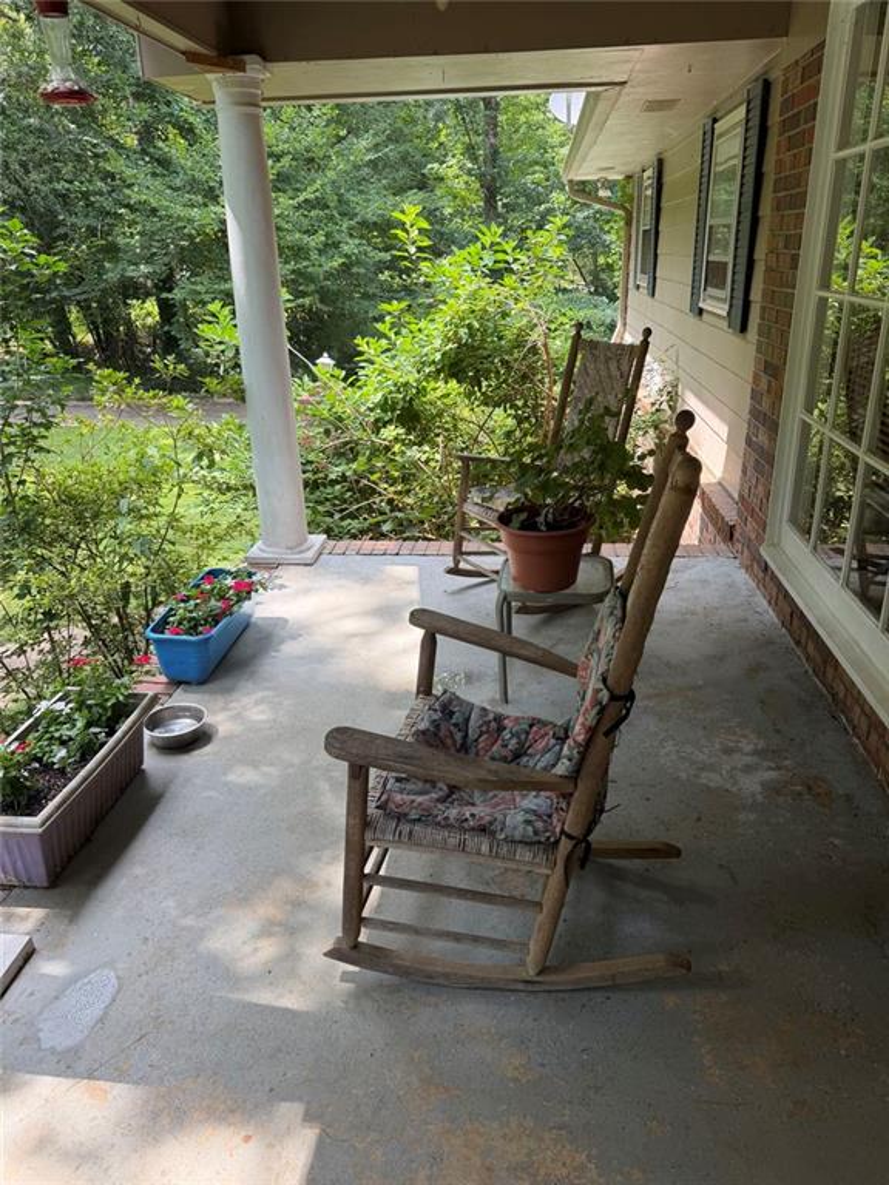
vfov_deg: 71.6
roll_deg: +1.4
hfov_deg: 56.8
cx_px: 444
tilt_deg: -20.9
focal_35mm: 24
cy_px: 592
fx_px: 822
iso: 80
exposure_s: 1/278
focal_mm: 6.76
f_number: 1.78
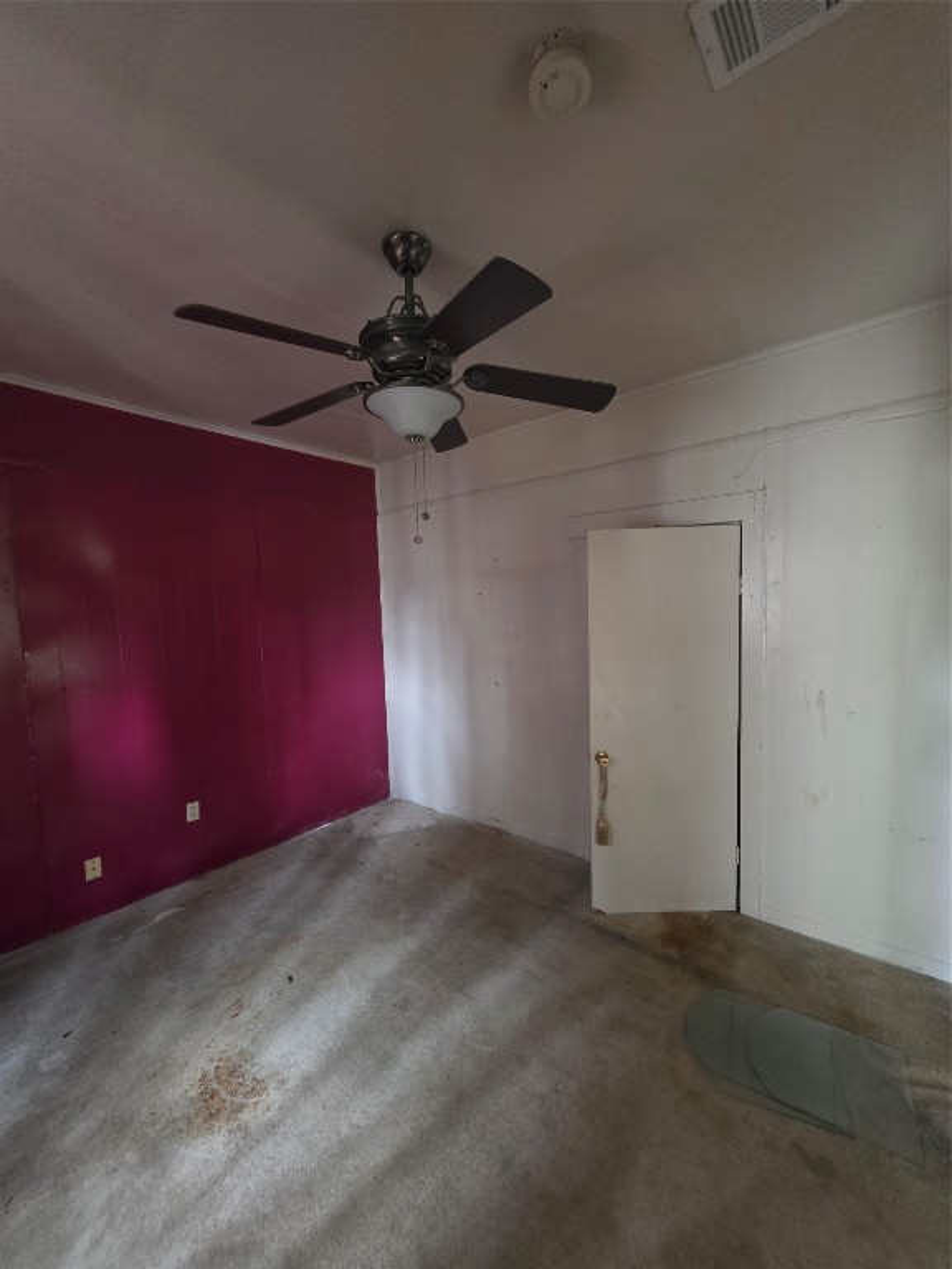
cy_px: 634
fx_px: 477
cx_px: 476
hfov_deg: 89.9
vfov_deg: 106.2
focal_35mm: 13
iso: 1000
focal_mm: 2.2
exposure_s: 1/40
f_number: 1.9
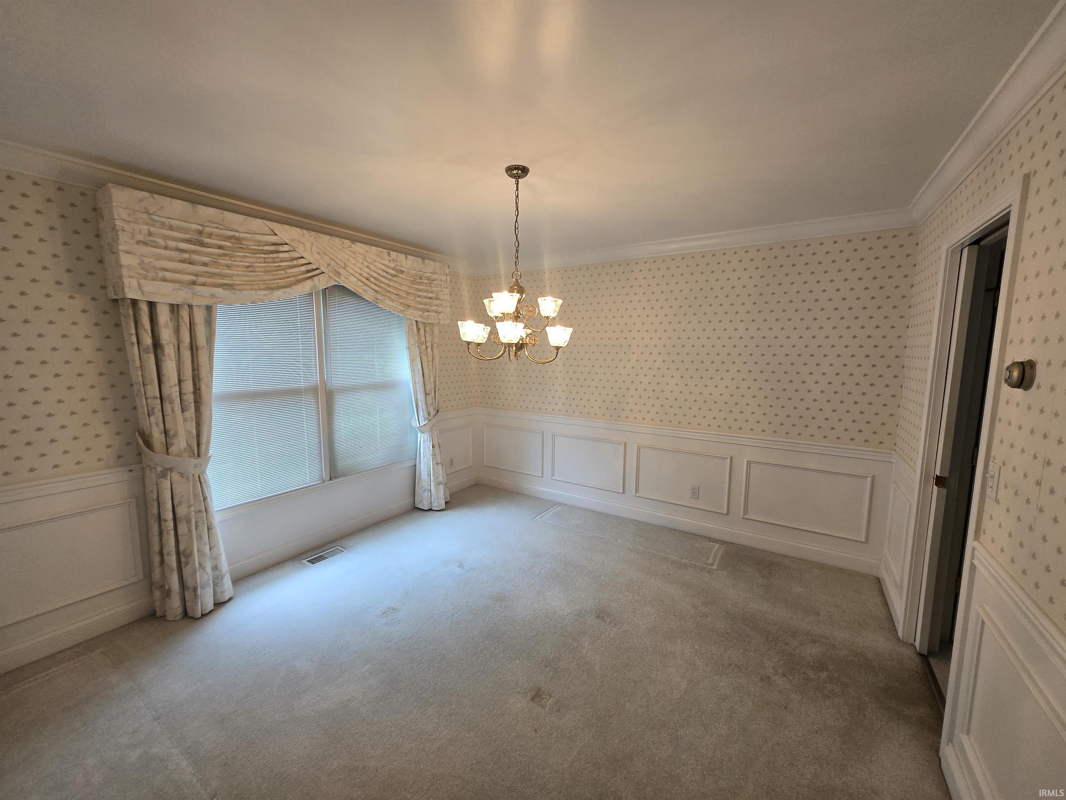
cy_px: 400
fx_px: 400
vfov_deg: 89.9
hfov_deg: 106.2
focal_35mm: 13
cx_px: 533
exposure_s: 1/60
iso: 64
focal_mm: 1.7
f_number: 2.2
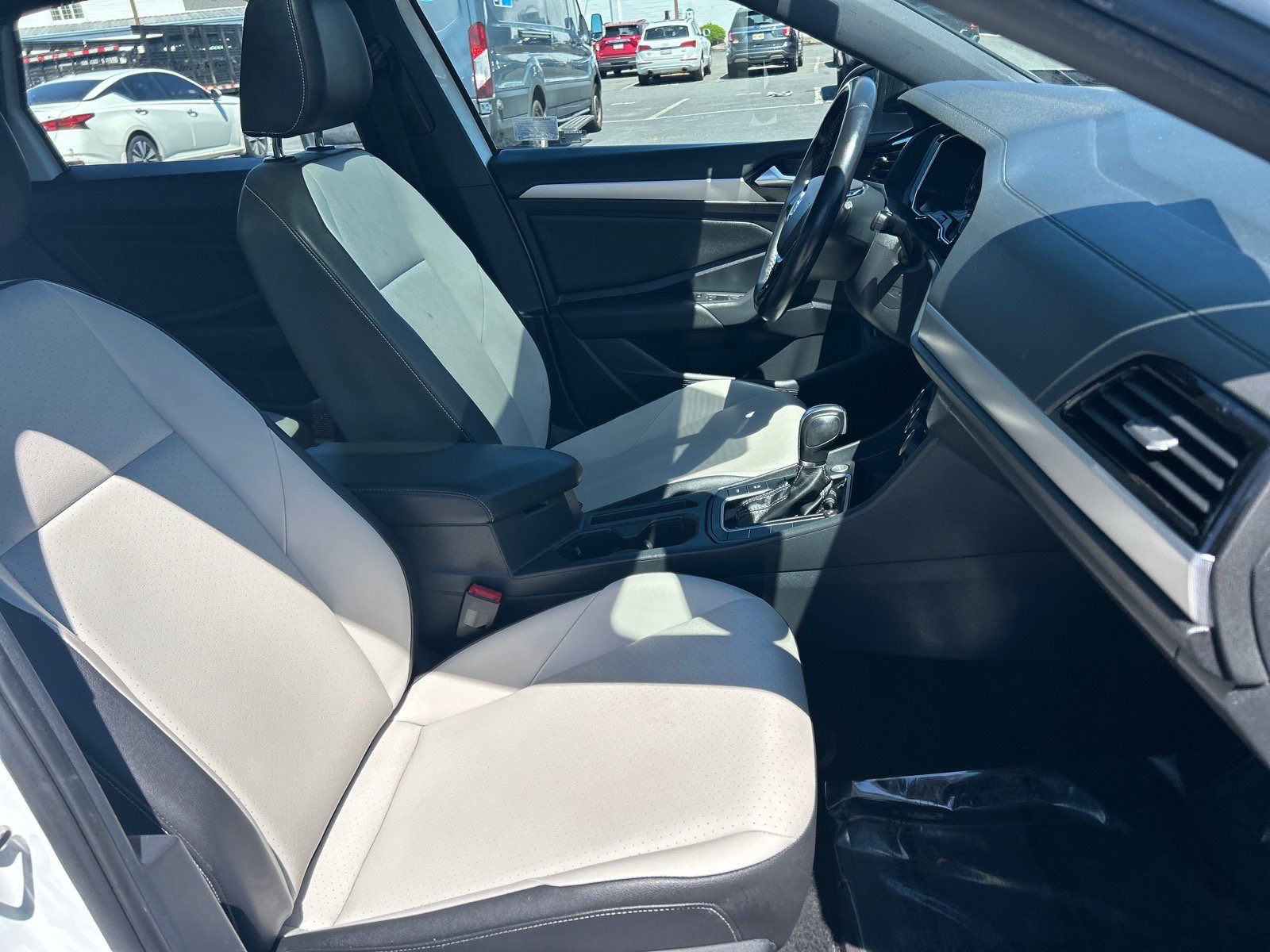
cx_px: 635
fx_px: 954
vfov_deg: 53.1
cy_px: 476
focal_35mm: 26
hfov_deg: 67.3
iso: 50
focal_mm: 5.7
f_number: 1.5
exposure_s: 1/1488
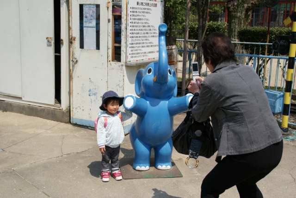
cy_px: 99
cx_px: 148
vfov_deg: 29.9
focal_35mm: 45
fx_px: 370
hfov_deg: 43.6
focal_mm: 30
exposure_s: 1/1250
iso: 100
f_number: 4
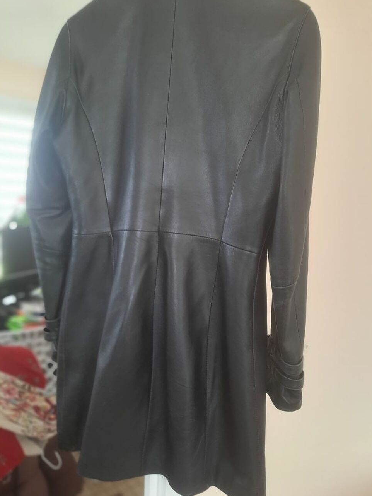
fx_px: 372
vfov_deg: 67.3
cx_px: 187
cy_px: 247
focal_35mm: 26
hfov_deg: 53.1
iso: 100
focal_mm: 4.6
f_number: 2
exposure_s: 1/50
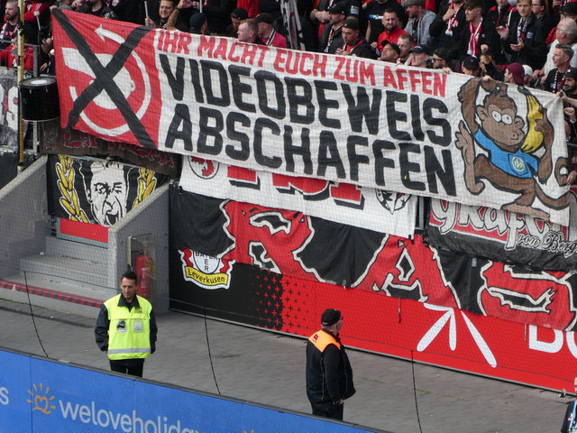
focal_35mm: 500
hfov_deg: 4.0
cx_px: 288
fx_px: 8334
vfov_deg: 3.0
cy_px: 216
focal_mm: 89.6
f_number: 6
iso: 125
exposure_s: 1/125
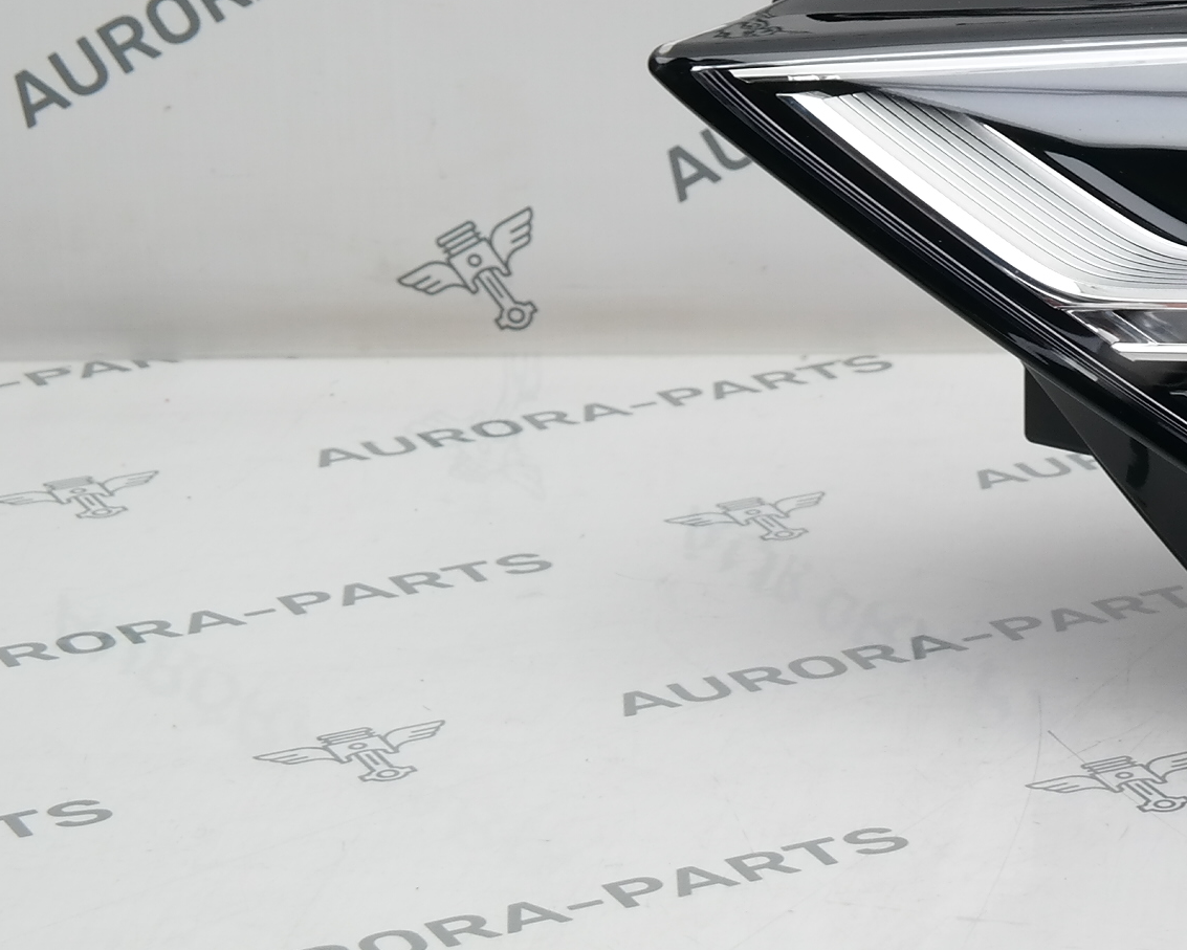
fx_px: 5657
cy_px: 51
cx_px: 1949
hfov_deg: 11.3
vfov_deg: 9.5
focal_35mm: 161
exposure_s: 1/60
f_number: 6.3
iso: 200
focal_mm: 33
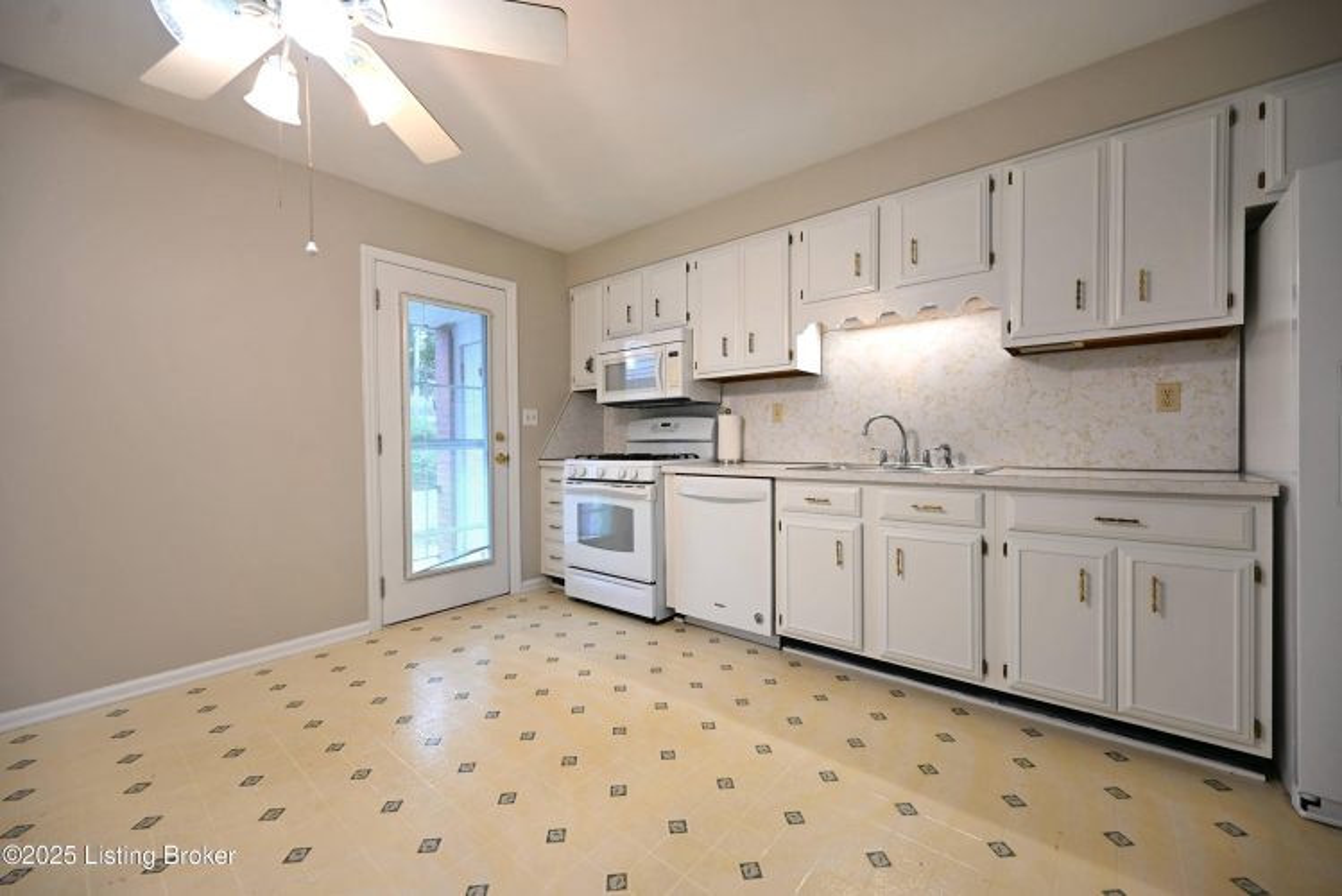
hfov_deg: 104.2
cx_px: 671
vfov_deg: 81.3
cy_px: 448
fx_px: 522
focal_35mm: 14
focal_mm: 14
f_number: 5
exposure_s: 1/30
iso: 500
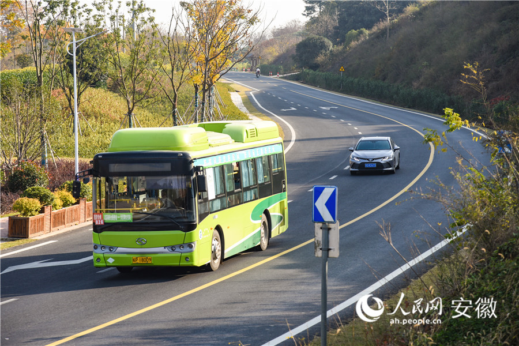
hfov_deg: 17.1
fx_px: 1730
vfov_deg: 11.4
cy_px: 173
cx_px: 260
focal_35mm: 120
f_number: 5.6
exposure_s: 1/640
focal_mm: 120
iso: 320
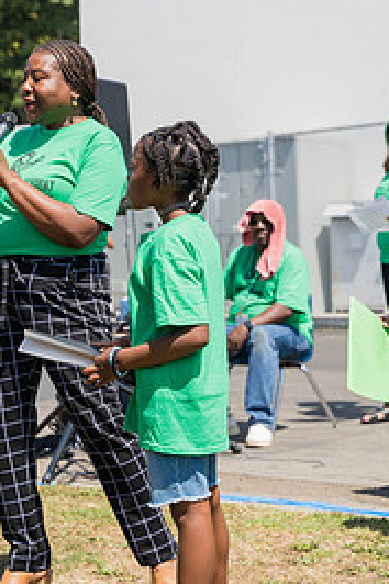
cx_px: 90
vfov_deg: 23.0
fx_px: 1428
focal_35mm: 88
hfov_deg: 15.4
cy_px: 167
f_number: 4
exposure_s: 1/640
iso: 100
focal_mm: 52
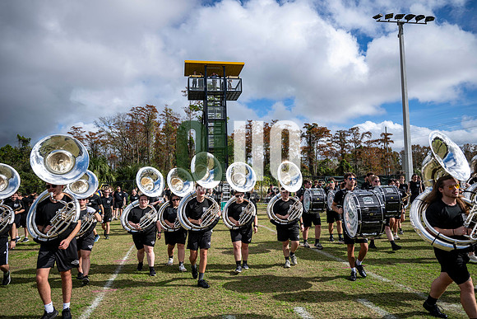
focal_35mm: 24
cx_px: 238
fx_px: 318
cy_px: 160
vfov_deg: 53.2
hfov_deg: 73.7
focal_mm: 24
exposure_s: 1/1250
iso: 40
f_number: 2.8
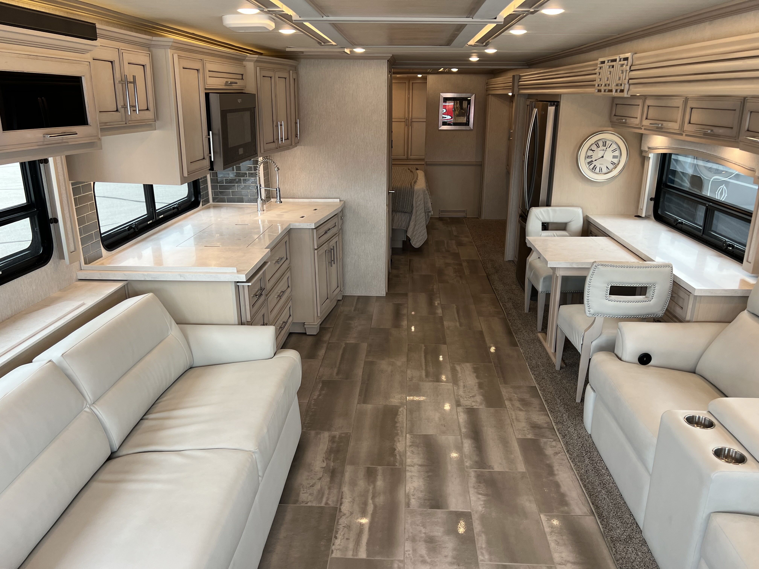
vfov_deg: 53.1
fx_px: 570
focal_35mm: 26
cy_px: 284
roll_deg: -0.4
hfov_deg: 67.3
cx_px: 380
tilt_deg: -21.1
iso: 80
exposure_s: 1/121
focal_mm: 5.7
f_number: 1.5
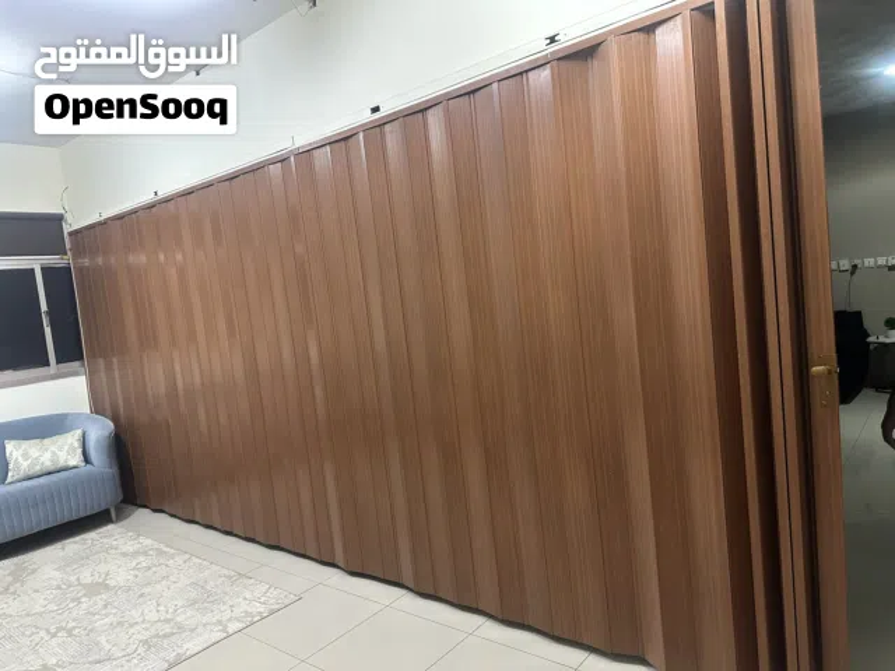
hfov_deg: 71.6
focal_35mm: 24
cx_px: 448
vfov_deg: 56.8
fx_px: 621
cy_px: 336
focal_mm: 6.86
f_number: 1.78
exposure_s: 1/60
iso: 640
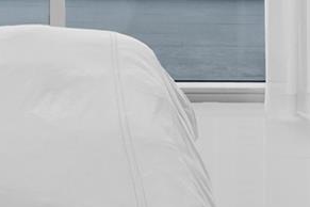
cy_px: -149
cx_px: 59
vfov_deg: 15.5
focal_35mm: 77
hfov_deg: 25.8
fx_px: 663
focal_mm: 14
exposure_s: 1/30
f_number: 8
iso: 250
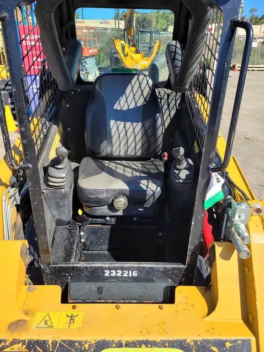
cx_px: 132
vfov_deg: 67.3
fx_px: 264
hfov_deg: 53.1
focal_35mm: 26
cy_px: 176
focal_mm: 5.4
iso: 40
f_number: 1.8
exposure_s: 1/1248
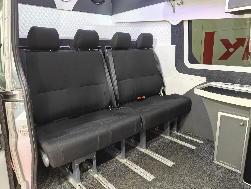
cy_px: 93
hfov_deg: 69.4
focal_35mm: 25
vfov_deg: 54.9
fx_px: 181
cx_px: 123
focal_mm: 5.59
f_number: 1.8
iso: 200
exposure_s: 1/50
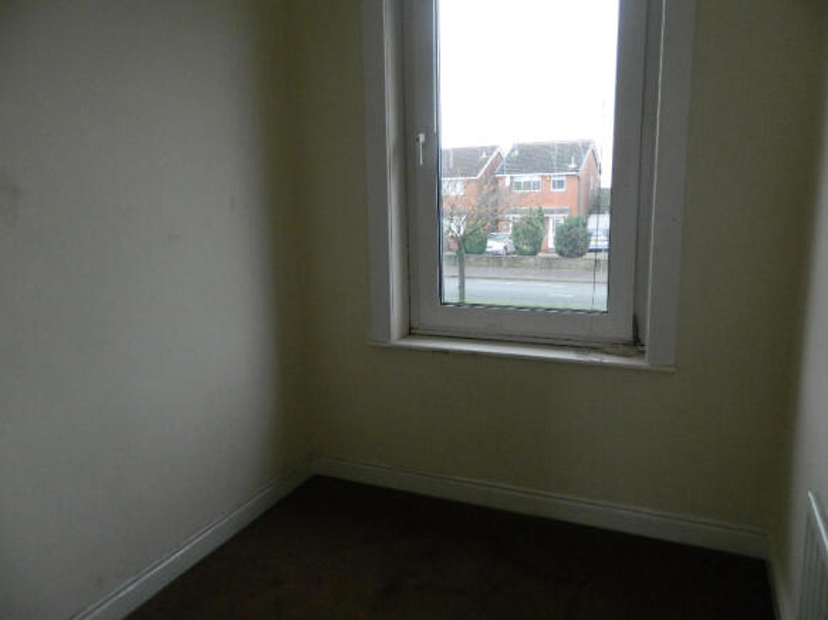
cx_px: 414
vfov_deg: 54.9
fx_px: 598
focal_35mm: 25
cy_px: 310
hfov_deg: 69.4
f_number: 3.1
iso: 400
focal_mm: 4.5
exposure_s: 1/60
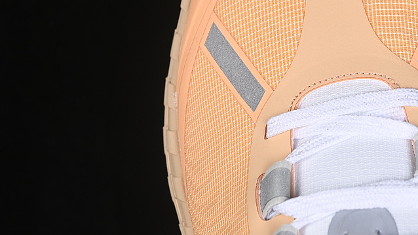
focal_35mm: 133
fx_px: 1474
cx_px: 335
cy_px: 68
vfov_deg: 9.1
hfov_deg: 16.0
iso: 160
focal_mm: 50
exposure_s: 1/80
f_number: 7.1
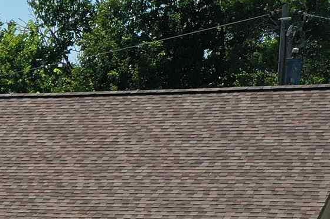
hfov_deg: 11.3
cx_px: -445
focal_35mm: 154
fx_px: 1411
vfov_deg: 8.5
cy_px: 398
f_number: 3.5
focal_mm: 10.26
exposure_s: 1/60
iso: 100
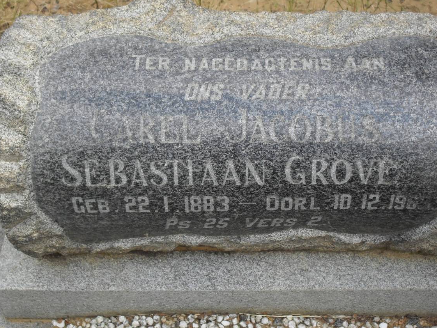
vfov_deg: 24.0
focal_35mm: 61
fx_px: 770
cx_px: 232
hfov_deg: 31.7
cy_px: 173
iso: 100
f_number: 4.3
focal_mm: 10.1
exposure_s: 1/350
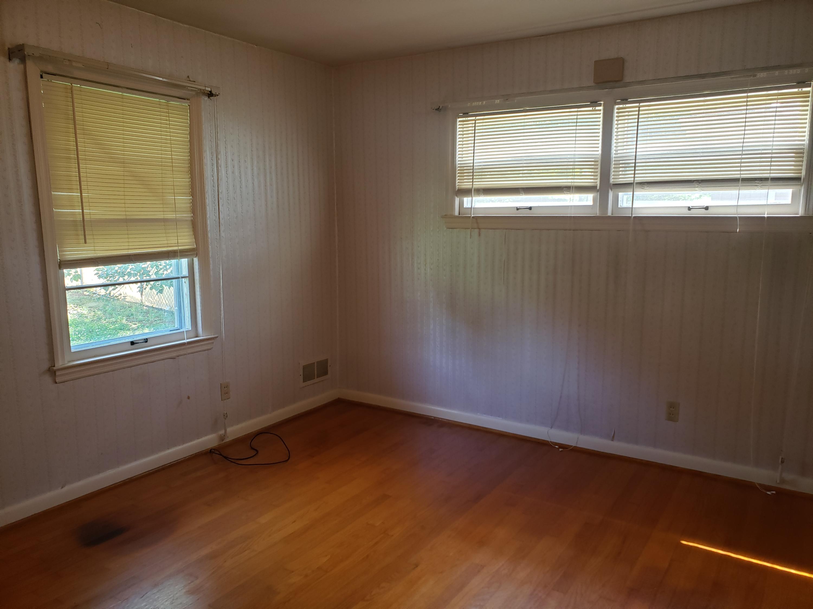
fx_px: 611
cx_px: 406
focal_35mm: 26
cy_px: 304
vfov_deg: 53.1
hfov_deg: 67.3
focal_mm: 4.3
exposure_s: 1/60
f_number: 2.4
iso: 200
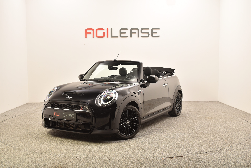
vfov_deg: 33.0
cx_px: 126
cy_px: 84
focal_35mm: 40
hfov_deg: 47.9
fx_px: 282
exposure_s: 1/200
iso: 100
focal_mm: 27
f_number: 7.1
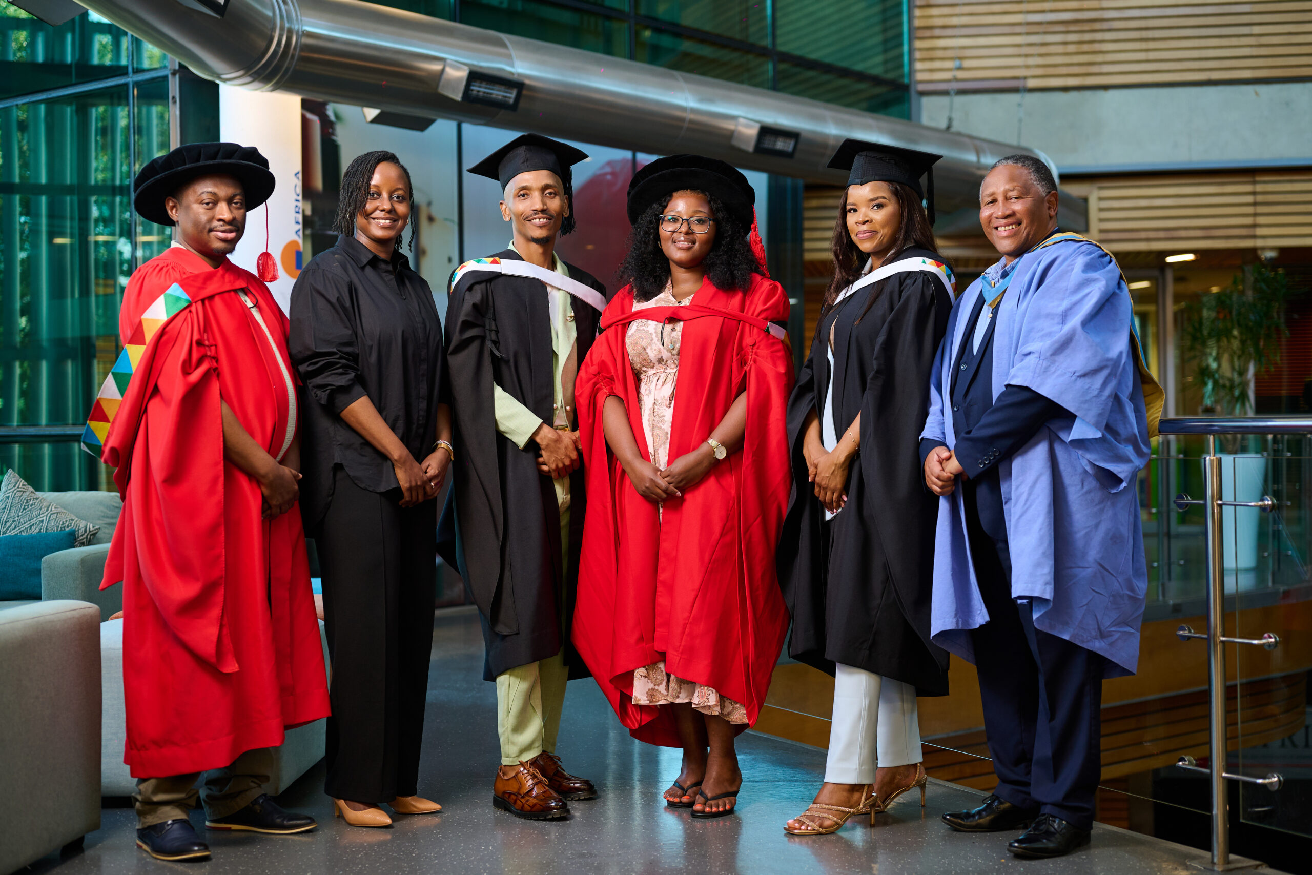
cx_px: 656
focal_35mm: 50
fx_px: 1822
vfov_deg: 27.0
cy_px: 438
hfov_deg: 39.6
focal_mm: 50
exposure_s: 1/200
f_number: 2.5
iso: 320
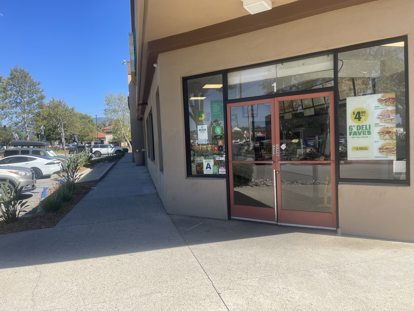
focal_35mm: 25
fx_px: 299
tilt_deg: -3.9
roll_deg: +3.2
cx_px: 207
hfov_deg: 69.4
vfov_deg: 54.9
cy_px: 156
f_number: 1.6
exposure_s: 1/1883
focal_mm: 5.1
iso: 32
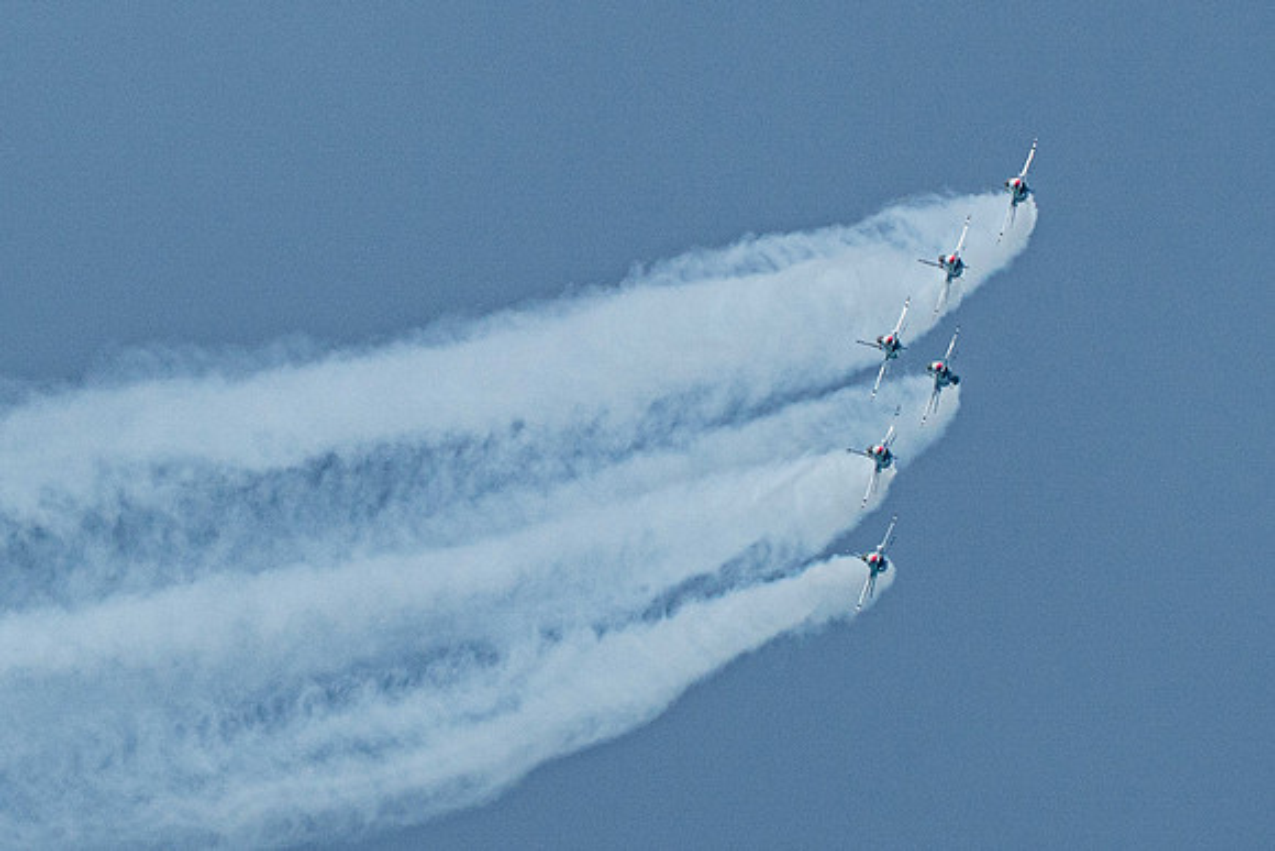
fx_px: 35588
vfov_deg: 1.4
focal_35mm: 1005
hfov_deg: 2.1
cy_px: 330
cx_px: 606
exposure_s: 1/2000
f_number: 10
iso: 640
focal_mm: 400
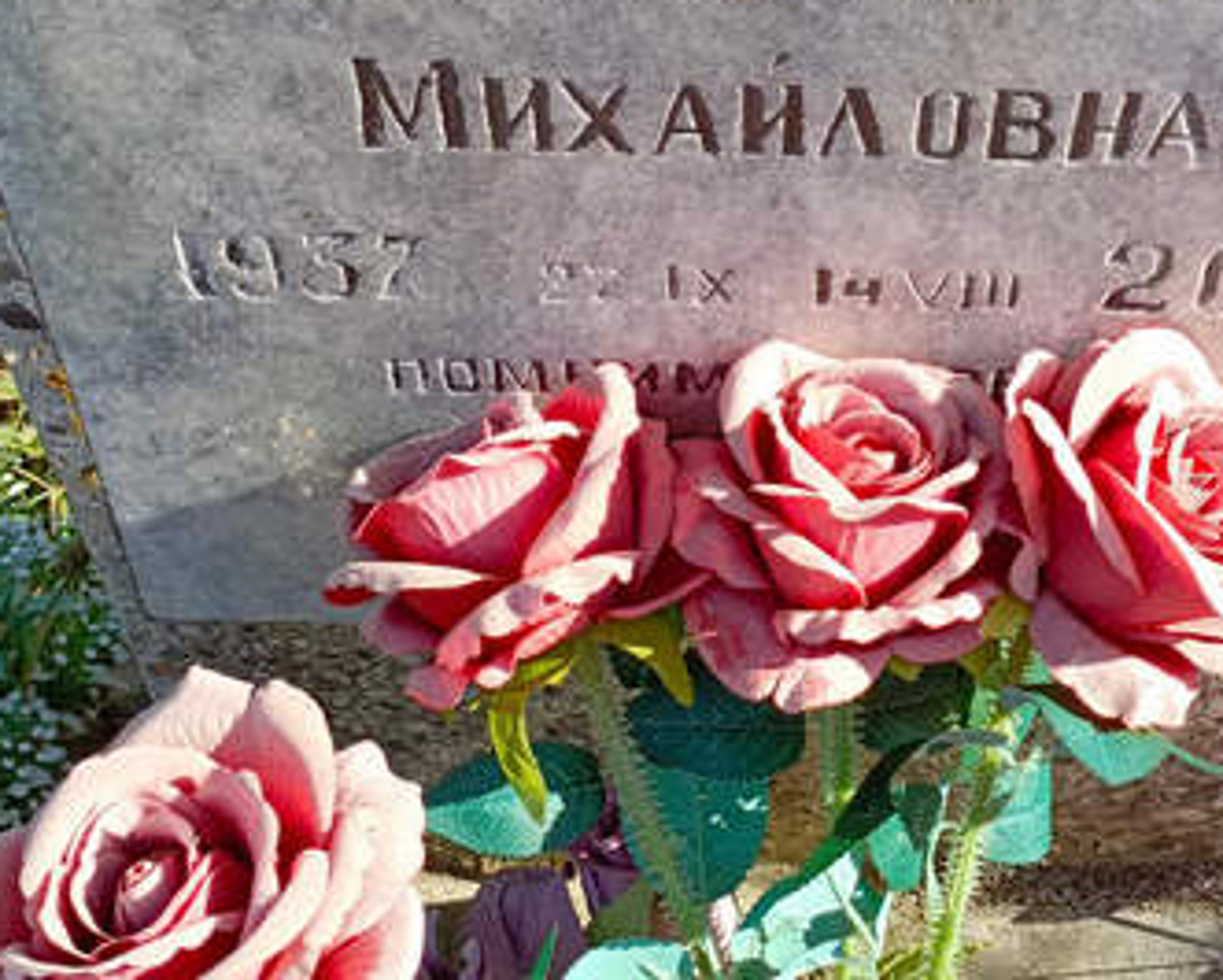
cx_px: 805
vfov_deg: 25.5
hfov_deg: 31.7
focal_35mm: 59
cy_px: 226
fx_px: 2136
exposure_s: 1/658
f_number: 1.69
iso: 115
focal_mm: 4.76
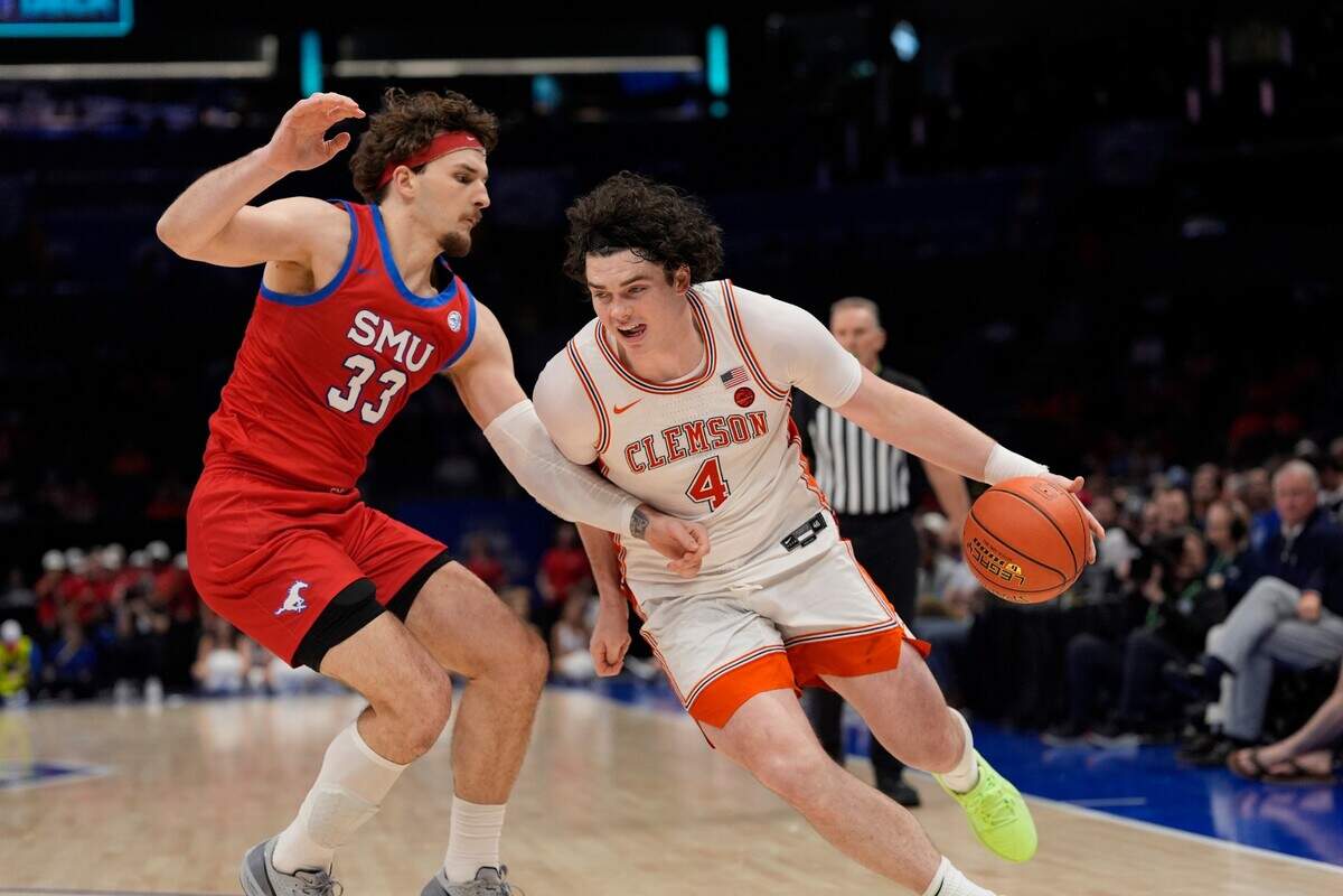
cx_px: 672
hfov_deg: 23.9
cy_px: 448
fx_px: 3171
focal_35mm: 85
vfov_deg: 16.1
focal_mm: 85
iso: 2000
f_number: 2.5
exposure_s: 1/2000
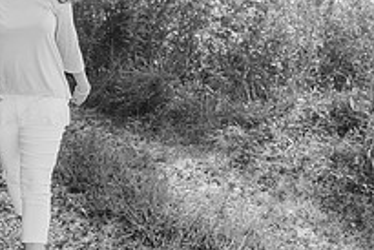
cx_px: 57
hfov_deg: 28.8
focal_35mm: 68
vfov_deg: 19.9
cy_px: 63
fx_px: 707
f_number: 2.8
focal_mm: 24
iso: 250
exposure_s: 1/800
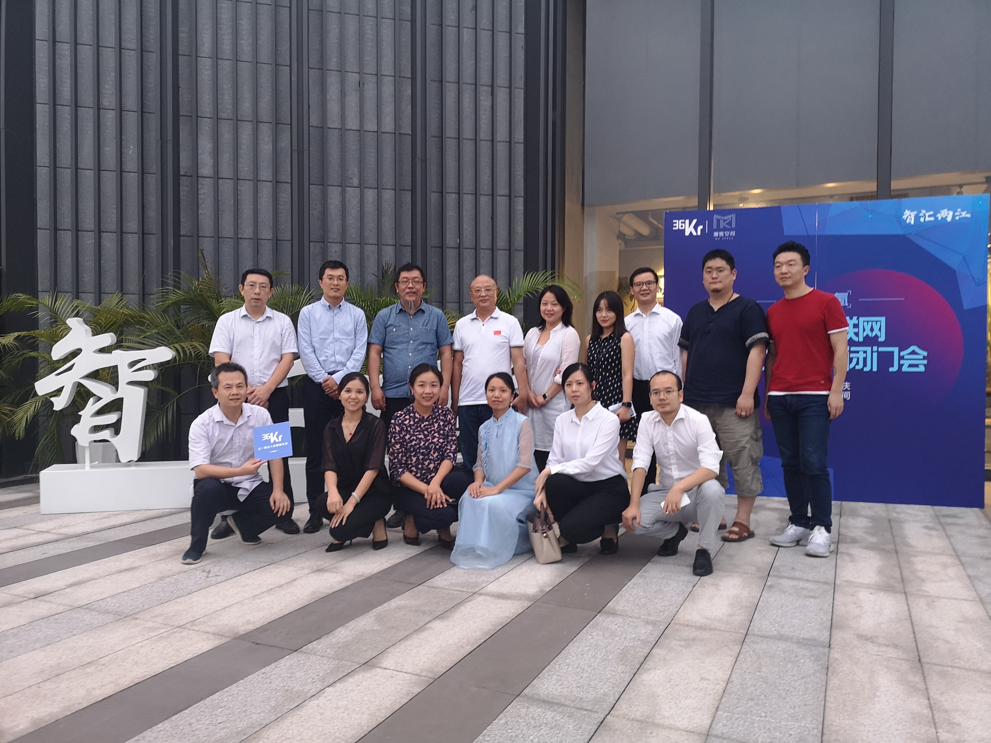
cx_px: 496
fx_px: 773
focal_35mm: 27
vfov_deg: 51.4
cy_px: 372
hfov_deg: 65.3
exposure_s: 1/33.3
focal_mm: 3.95
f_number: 1.8
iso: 250
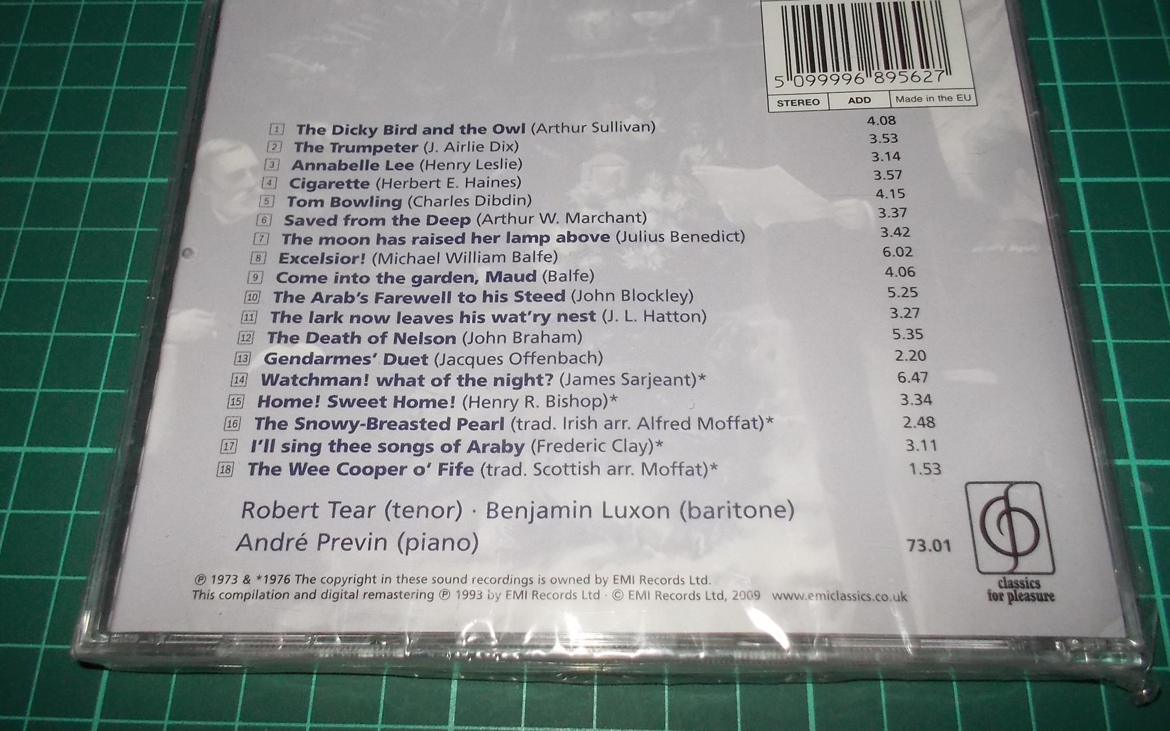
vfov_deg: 40.6
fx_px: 988
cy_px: 355
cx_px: 585
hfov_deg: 61.2
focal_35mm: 31
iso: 200
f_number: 3.3
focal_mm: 4.1
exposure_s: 1/30
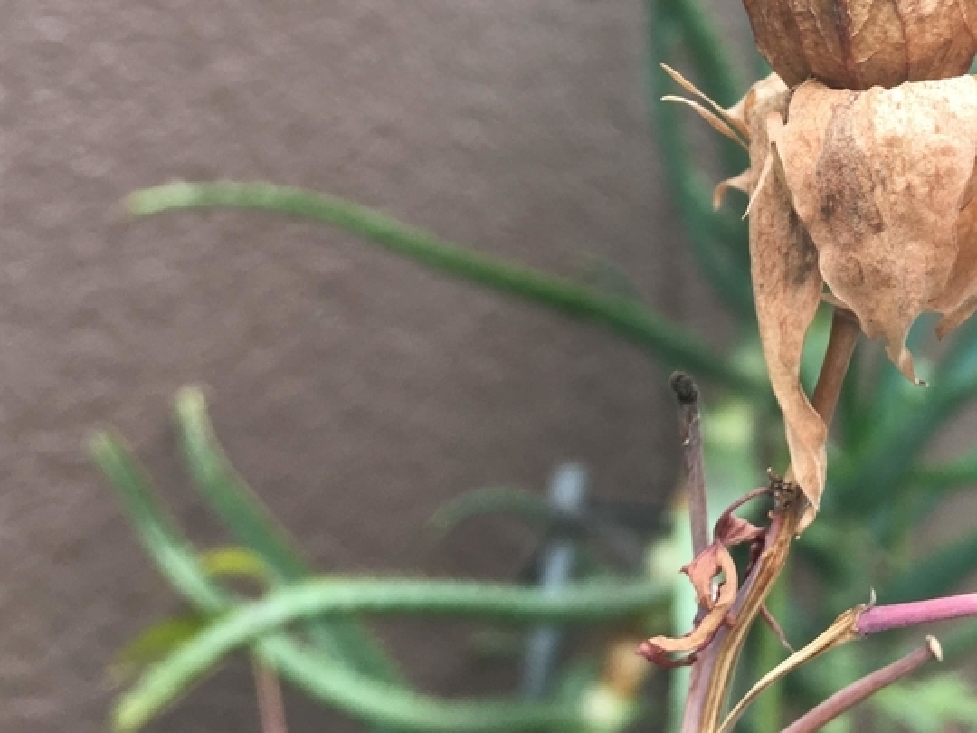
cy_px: 65
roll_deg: -0.1
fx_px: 1552
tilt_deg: -2.8
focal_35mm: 55
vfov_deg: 25.7
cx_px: 684
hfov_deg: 34.5
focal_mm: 4.15
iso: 40
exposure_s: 1/120
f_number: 2.2
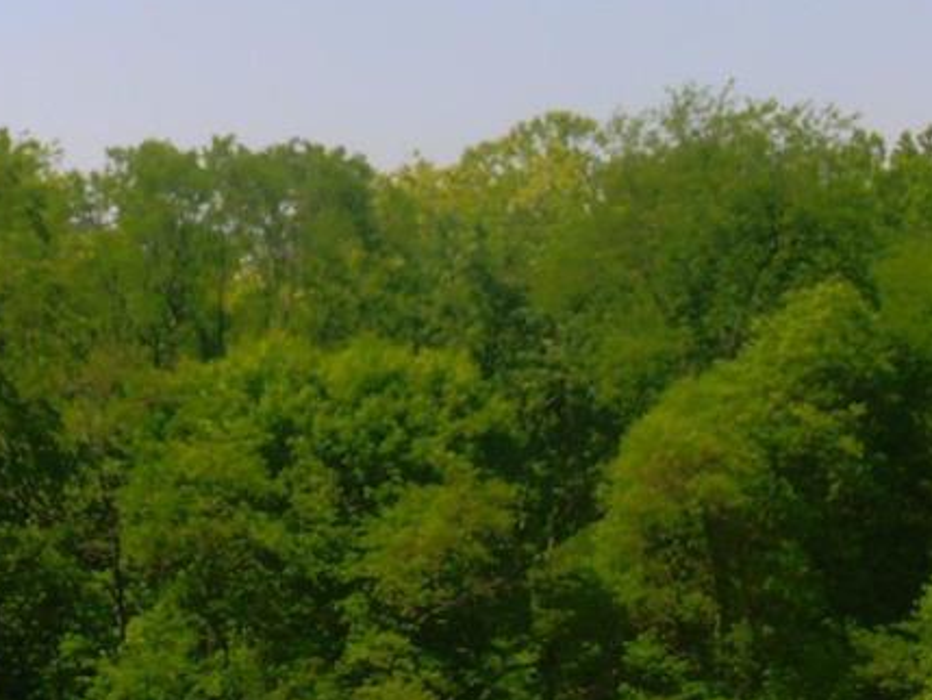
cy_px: -54
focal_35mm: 210
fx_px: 5656
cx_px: 317
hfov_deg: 9.4
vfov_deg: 7.0
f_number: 5.1
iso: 80
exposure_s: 1/640
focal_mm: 15.51
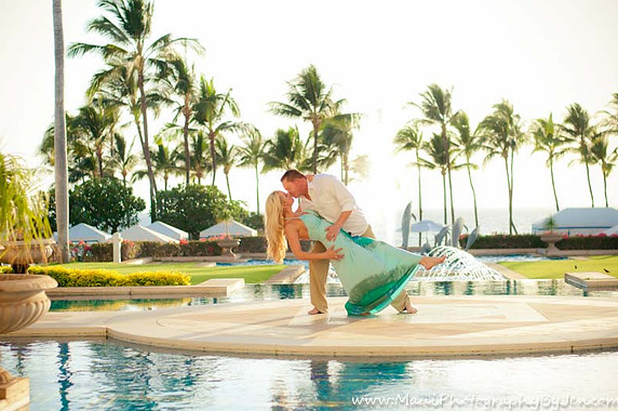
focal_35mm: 76
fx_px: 1303
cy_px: 205
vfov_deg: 17.9
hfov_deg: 26.7
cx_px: 307
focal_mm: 50
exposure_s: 1/1000
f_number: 2.8
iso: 400
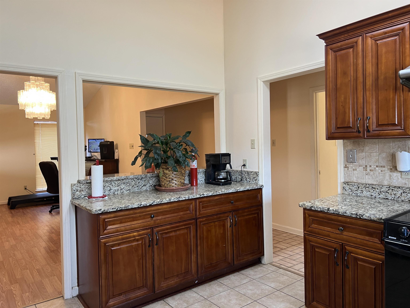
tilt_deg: -0.7
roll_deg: +1.9
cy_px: 154
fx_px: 308
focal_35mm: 26
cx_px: 205
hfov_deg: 67.3
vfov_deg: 53.1
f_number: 1.5
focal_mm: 5.7
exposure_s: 1/60
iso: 100
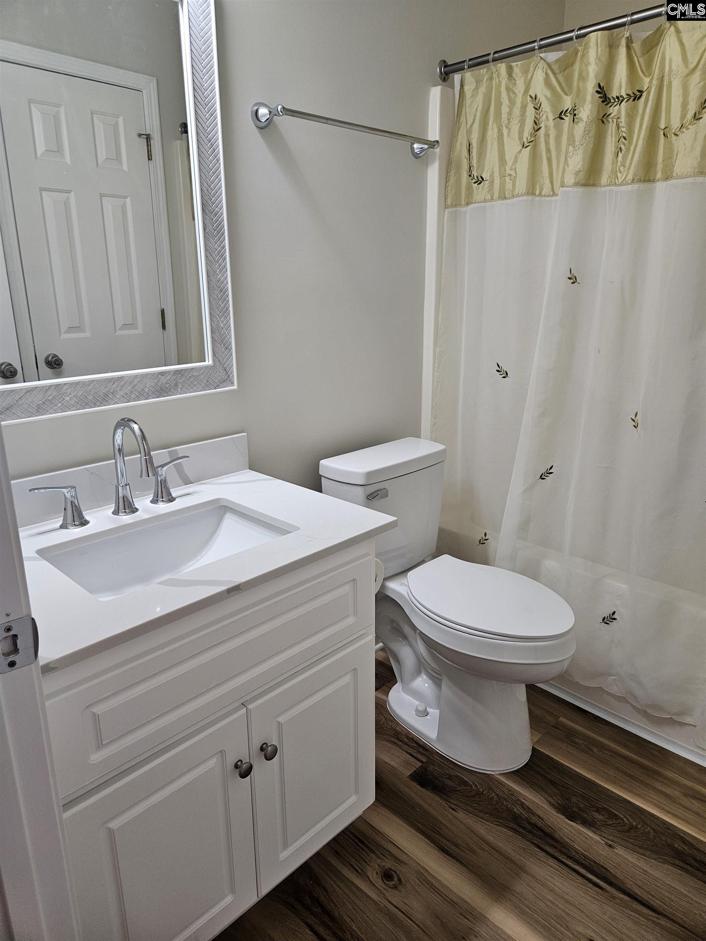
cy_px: 470
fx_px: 625
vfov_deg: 73.9
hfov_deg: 58.9
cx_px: 353
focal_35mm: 23
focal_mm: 5.4
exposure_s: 1/120
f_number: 1.8
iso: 100
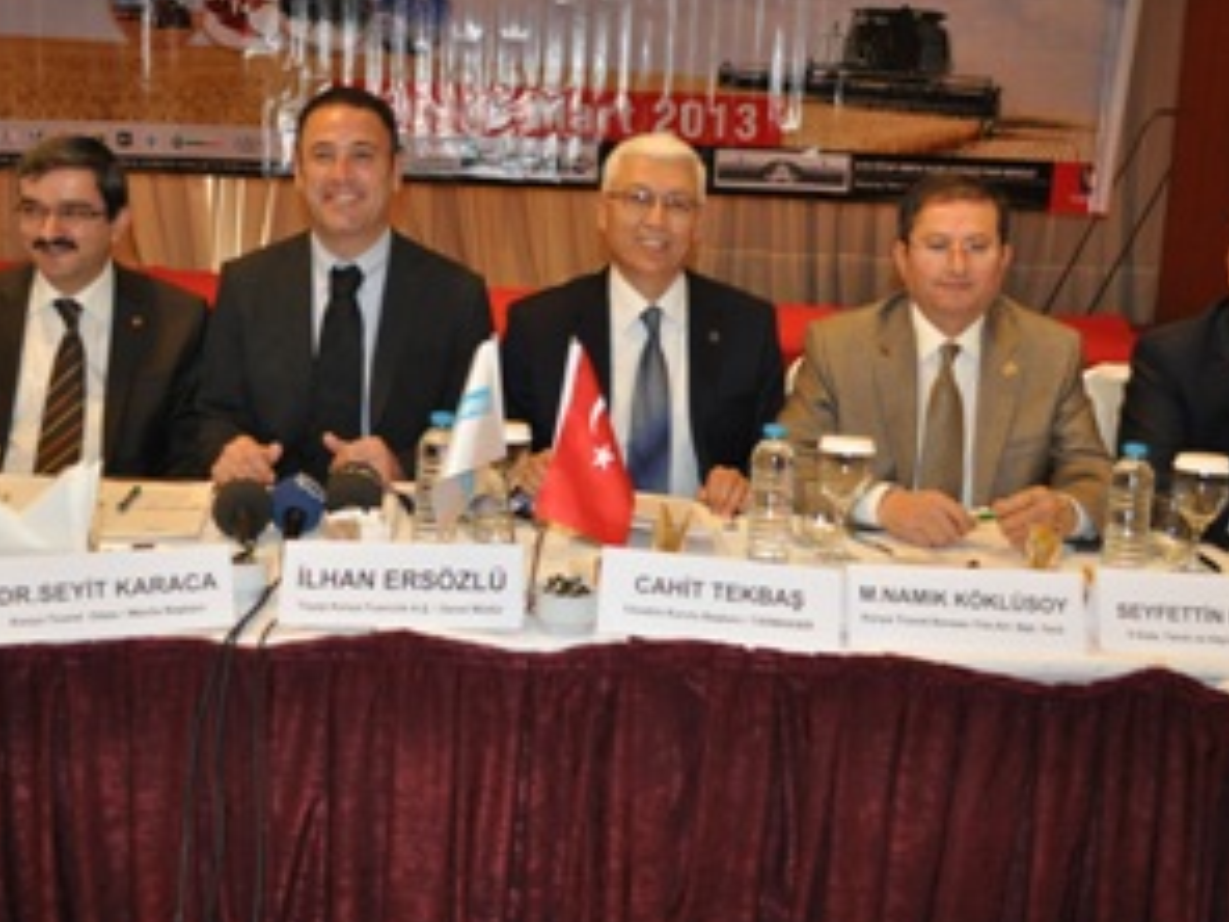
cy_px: 341
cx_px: 556
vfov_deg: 30.1
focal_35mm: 48
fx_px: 1704
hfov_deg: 39.6
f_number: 3.8
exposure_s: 1/60
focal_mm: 22
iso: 800
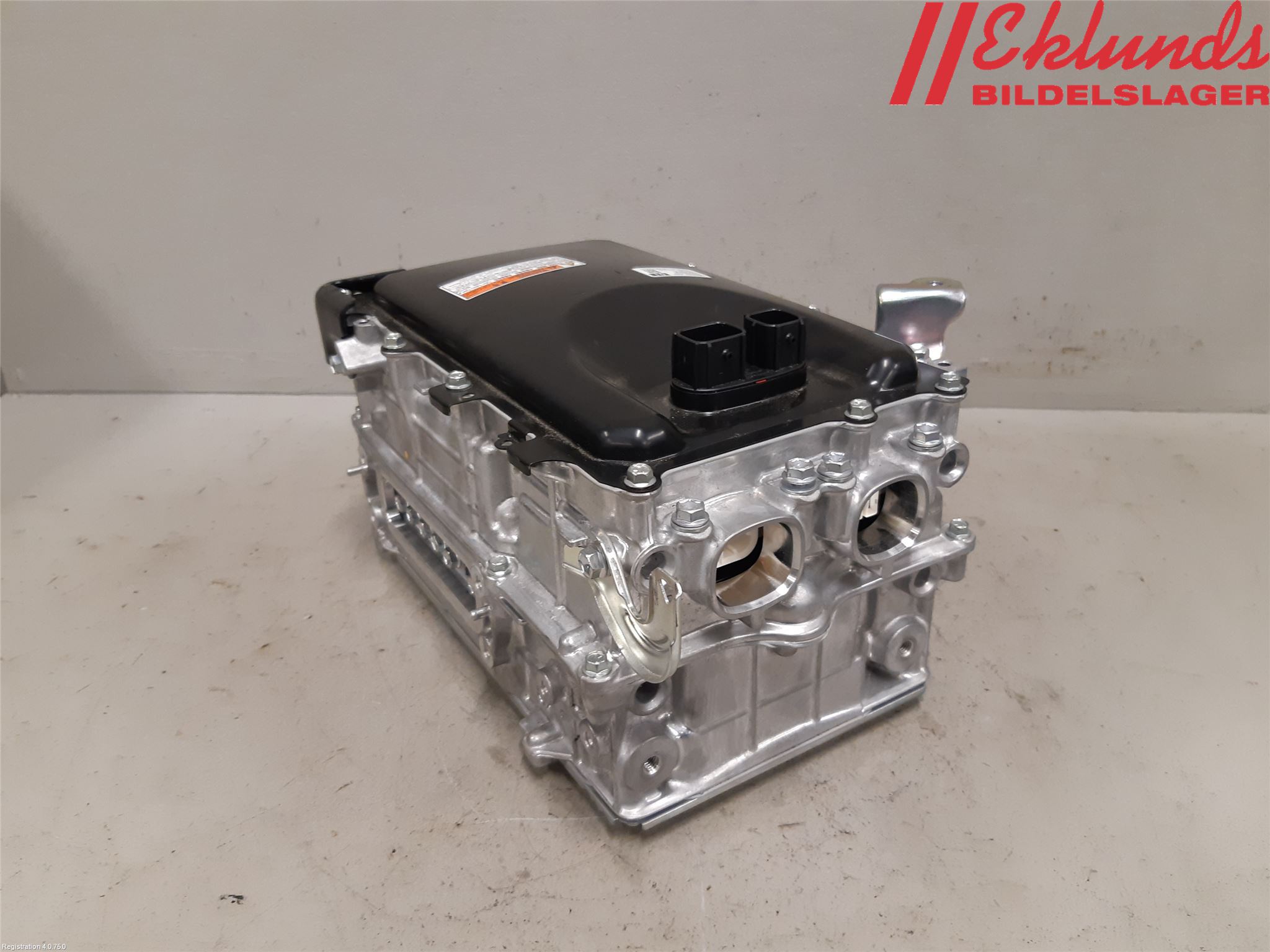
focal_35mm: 26
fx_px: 954
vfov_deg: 53.1
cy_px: 476
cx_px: 635
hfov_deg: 67.3
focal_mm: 3.93
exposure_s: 1/50
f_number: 1.7
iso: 160
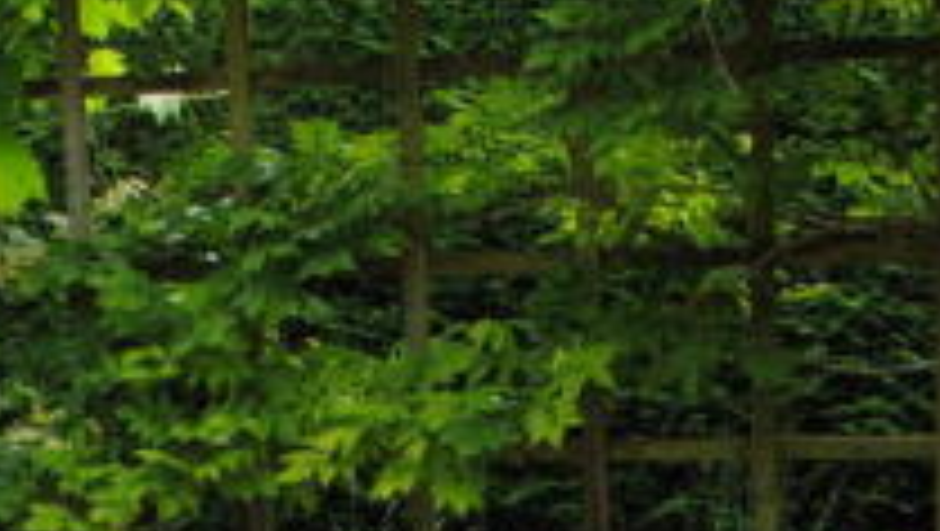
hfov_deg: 21.8
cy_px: 749
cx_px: 434
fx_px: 2445
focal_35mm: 98
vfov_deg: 11.9
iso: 100
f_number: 5.6
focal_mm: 20
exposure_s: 1/125
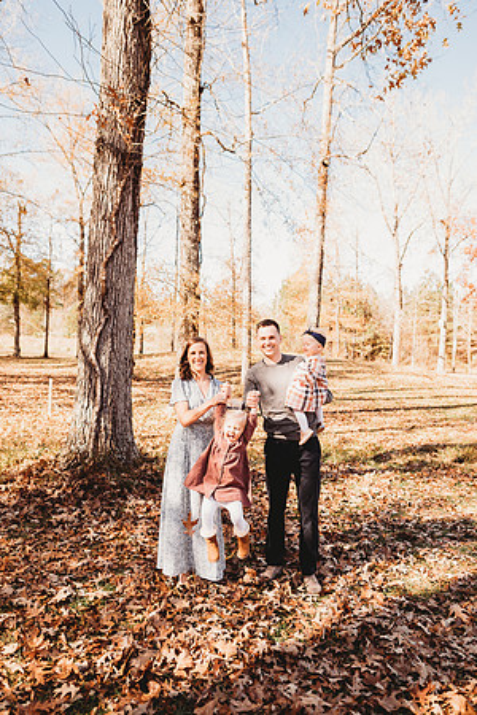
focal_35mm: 24
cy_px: 358
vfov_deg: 73.7
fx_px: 477
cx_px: 238
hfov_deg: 53.1
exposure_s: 1/250
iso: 100
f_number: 2.8
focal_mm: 24
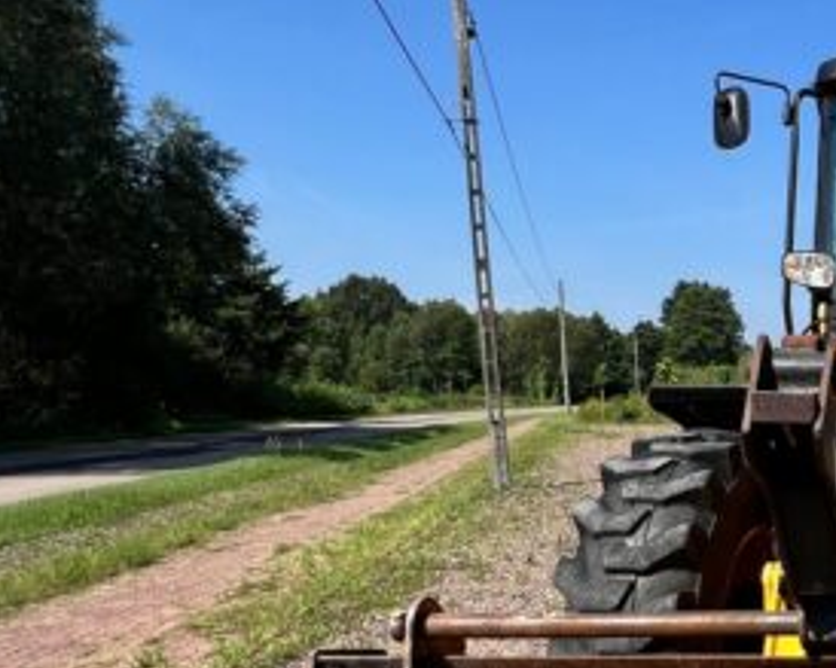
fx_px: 915
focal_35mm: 37
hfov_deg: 37.5
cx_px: 995
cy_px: 567
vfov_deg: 38.1
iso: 32
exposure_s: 1/1263
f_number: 1.8
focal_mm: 1.57
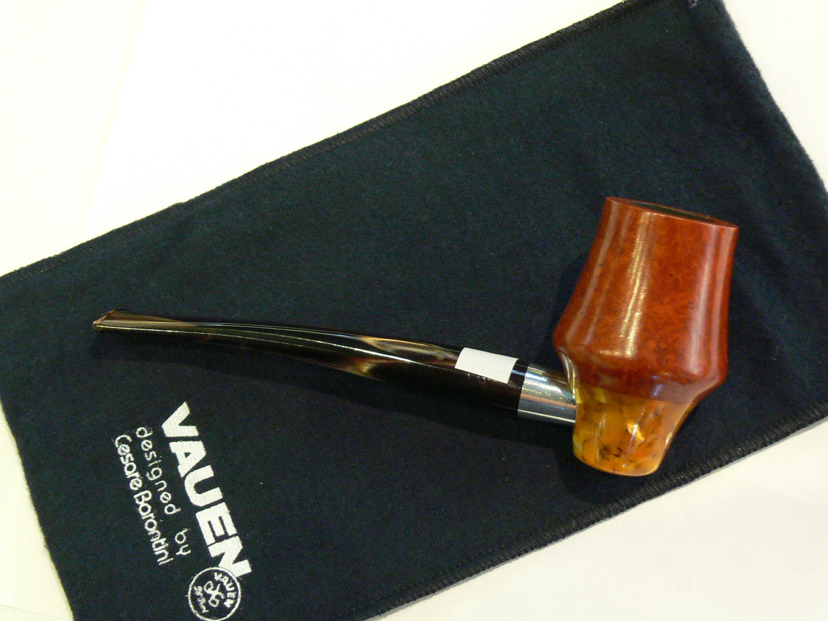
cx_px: 414
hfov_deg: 32.7
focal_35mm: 59
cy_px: 310
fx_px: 1411
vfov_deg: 24.8
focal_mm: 10.5
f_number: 3.2
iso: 200
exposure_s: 1/6
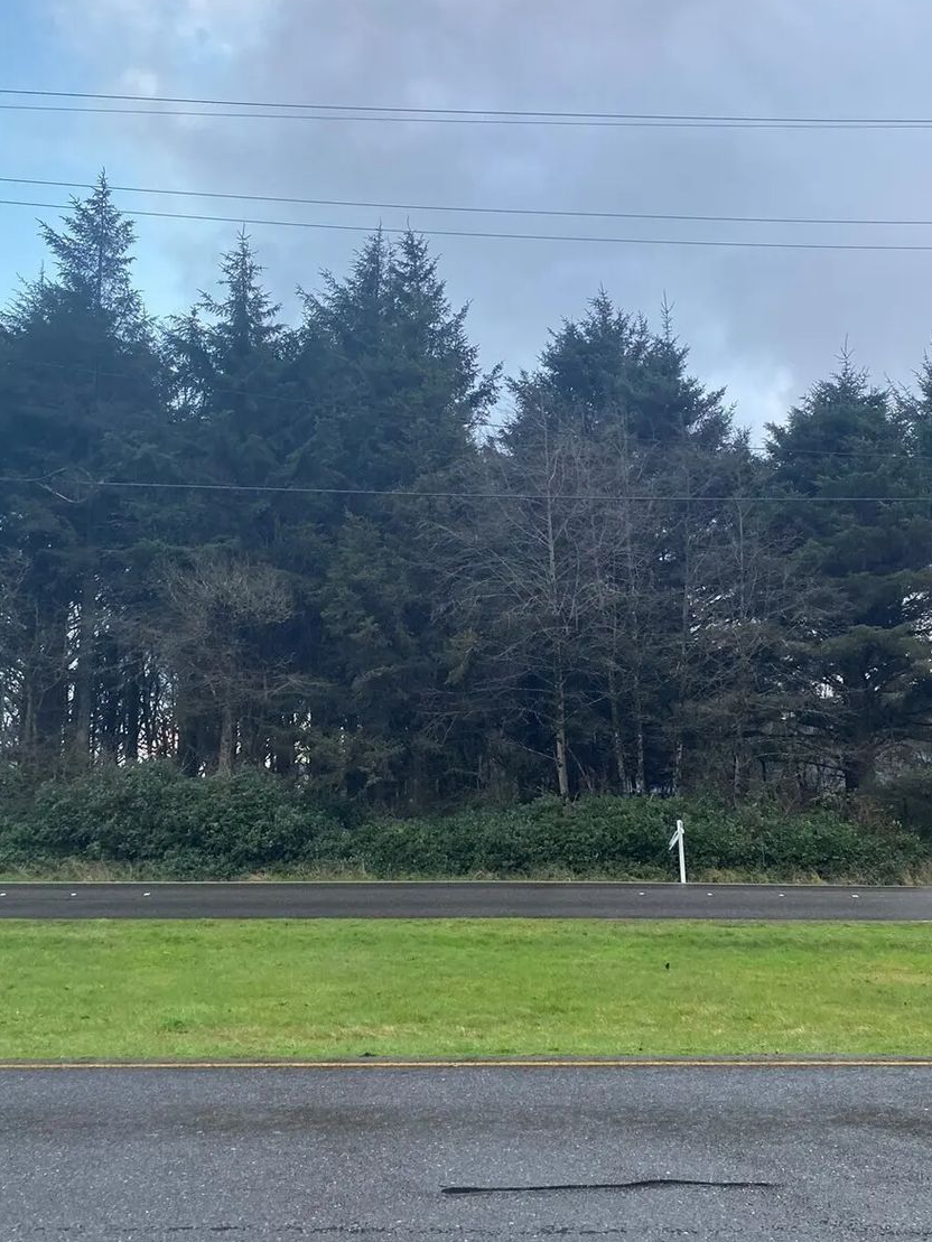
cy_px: 667
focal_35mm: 32
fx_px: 1149
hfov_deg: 44.0
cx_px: 553
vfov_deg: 56.8
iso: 100
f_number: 1.8
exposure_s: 1/121
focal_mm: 4.25
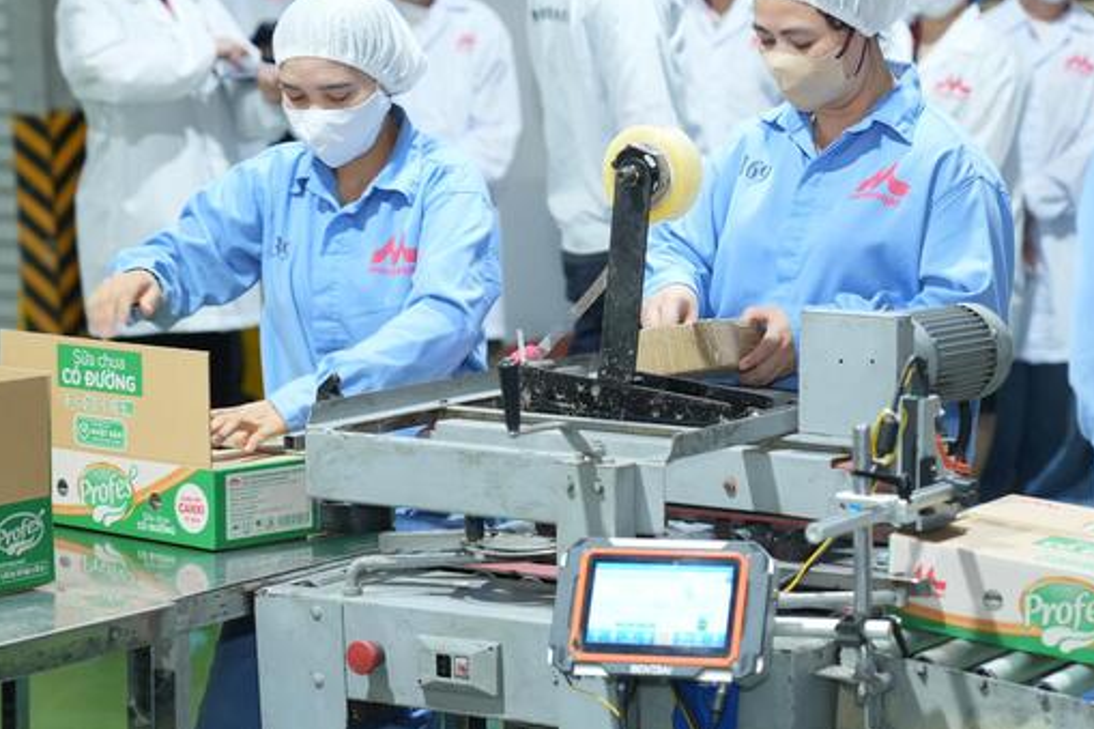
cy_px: 251
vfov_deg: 12.4
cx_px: 739
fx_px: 3342
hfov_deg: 18.5
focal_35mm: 110
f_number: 2.8
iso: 1250
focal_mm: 70
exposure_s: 1/125
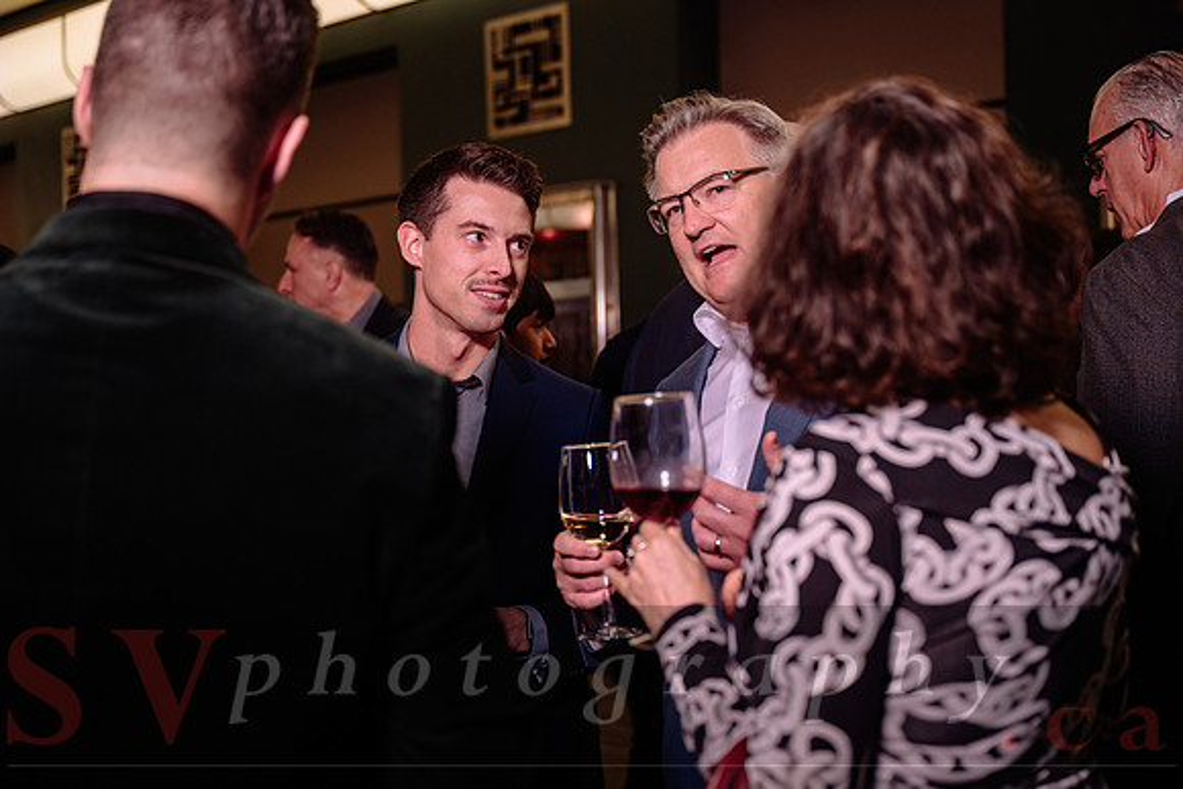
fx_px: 1610
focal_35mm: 49
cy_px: 394
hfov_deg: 40.3
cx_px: 592
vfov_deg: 27.5
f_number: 3.2
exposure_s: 1/100
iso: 800
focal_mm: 49
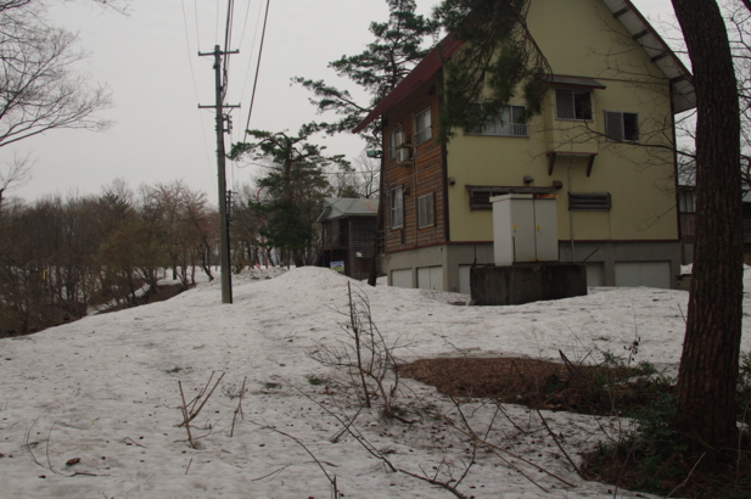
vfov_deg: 37.8
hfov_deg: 54.5
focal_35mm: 35
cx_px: 379
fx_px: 729
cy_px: 246
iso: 200
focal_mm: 18
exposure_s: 1/350
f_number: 6.7
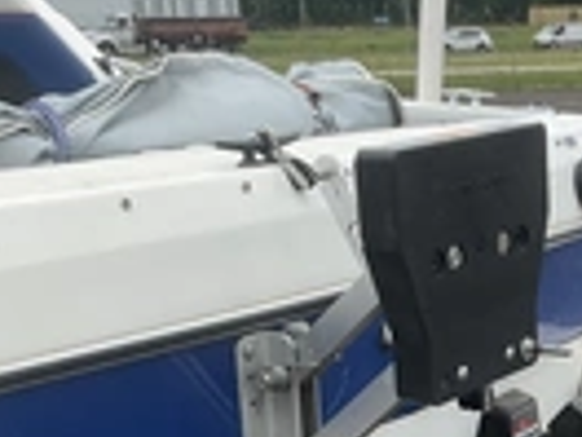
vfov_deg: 16.2
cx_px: 556
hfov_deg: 21.6
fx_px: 1480
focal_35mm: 88
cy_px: 499
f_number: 1.8
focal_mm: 3
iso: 25
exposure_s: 1/929
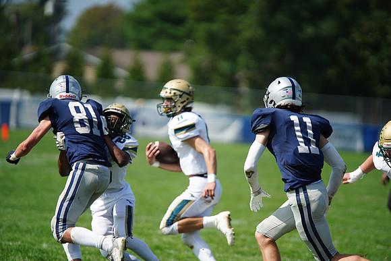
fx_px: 3259
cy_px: 130
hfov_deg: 6.9
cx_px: 196
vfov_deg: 4.6
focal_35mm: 300
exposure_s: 1/5000
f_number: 2.8
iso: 400
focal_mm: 300
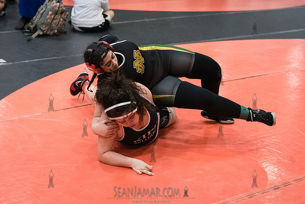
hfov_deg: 29.9
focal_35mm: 67
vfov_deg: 20.2
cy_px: 119
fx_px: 571
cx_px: 129
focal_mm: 58
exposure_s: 1/500
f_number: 3.2
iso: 8000
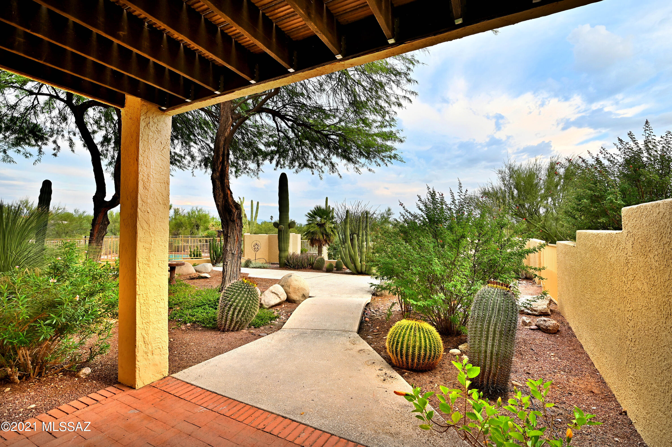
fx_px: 298
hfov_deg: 96.8
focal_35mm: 16
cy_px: 224
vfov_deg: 73.7
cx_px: 336
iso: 100
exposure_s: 1/6
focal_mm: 16
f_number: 11
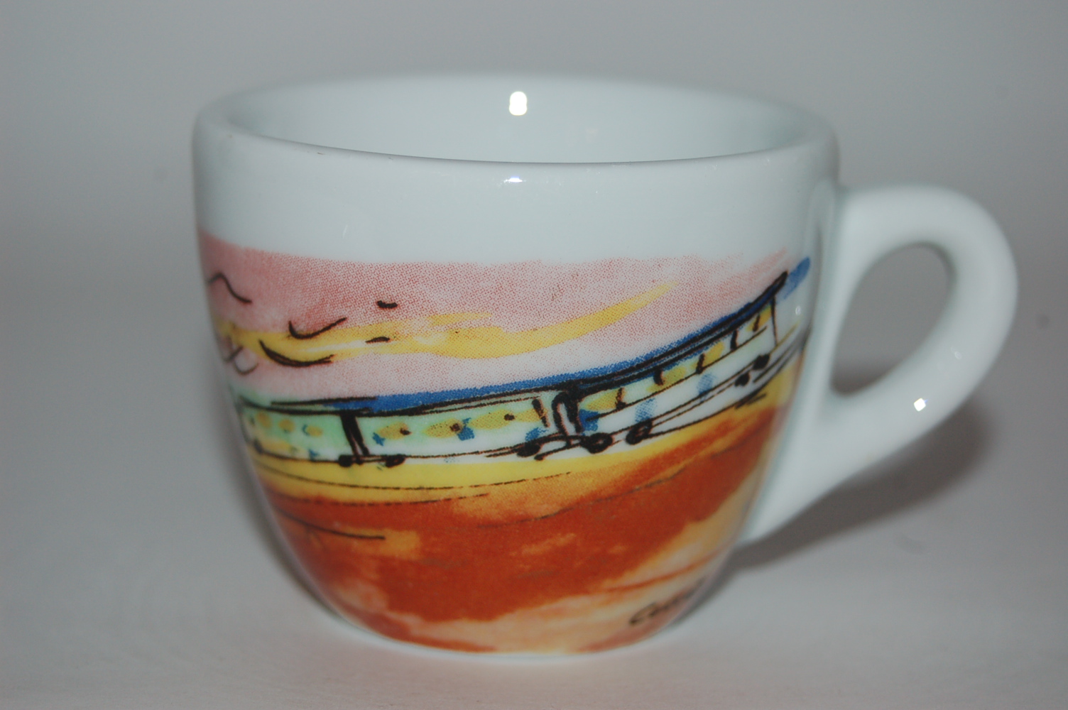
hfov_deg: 19.5
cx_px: 534
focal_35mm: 105
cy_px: 355
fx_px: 3112
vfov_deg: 13.0
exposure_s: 1/125
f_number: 7.1
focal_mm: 70
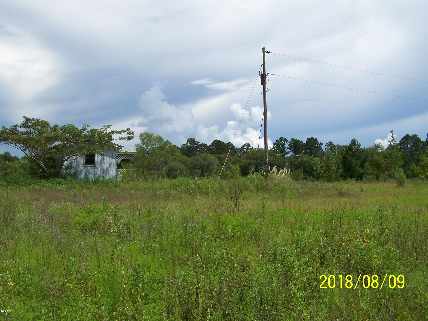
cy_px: 160
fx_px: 470
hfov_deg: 49.0
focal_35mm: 38
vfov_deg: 37.7
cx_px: 214
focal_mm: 6.3
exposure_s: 1/640
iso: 64
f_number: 4
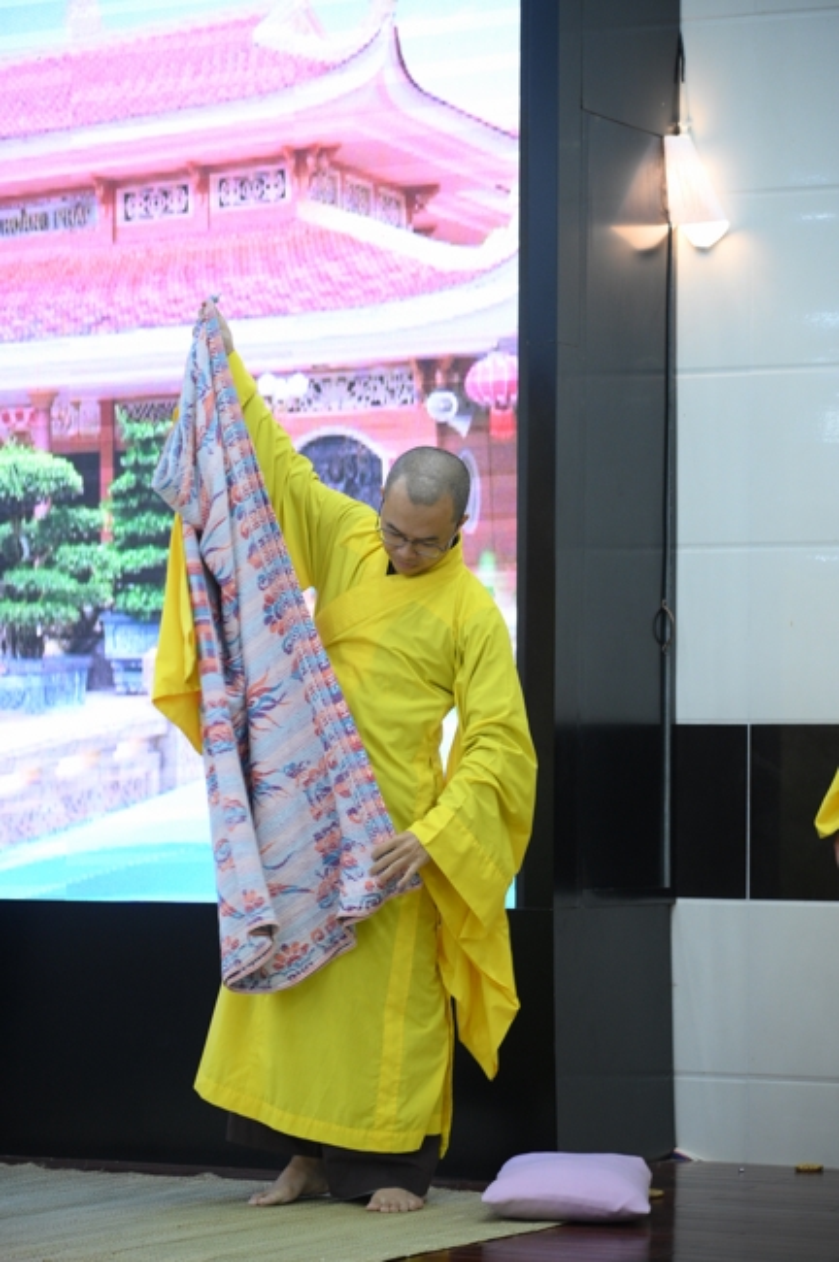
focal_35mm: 120
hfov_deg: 11.4
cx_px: 420
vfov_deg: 17.1
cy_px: 631
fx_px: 4204
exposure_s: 1/100
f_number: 4
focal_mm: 120
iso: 2500
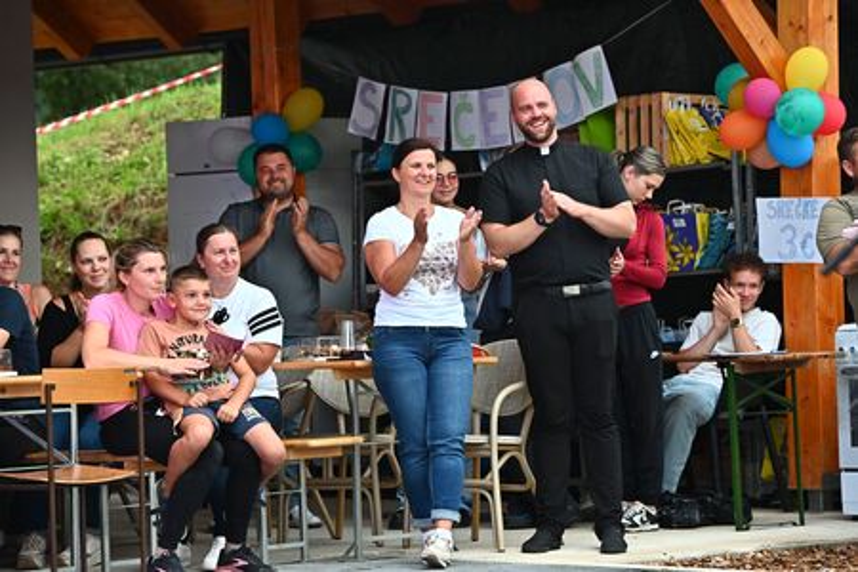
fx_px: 3694
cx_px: 429
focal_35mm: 155
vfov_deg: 8.9
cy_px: 286
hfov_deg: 13.2
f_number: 4.5
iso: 1600
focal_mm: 155
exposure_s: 1/250
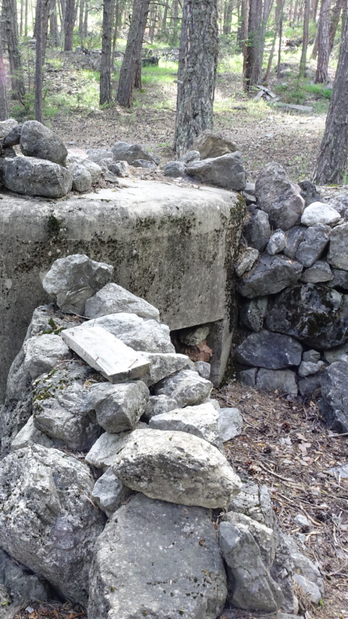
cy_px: 309
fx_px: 623
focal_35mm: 38
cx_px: 34
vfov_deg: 52.8
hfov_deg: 29.9
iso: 400
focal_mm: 8.8
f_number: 8
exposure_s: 1/15
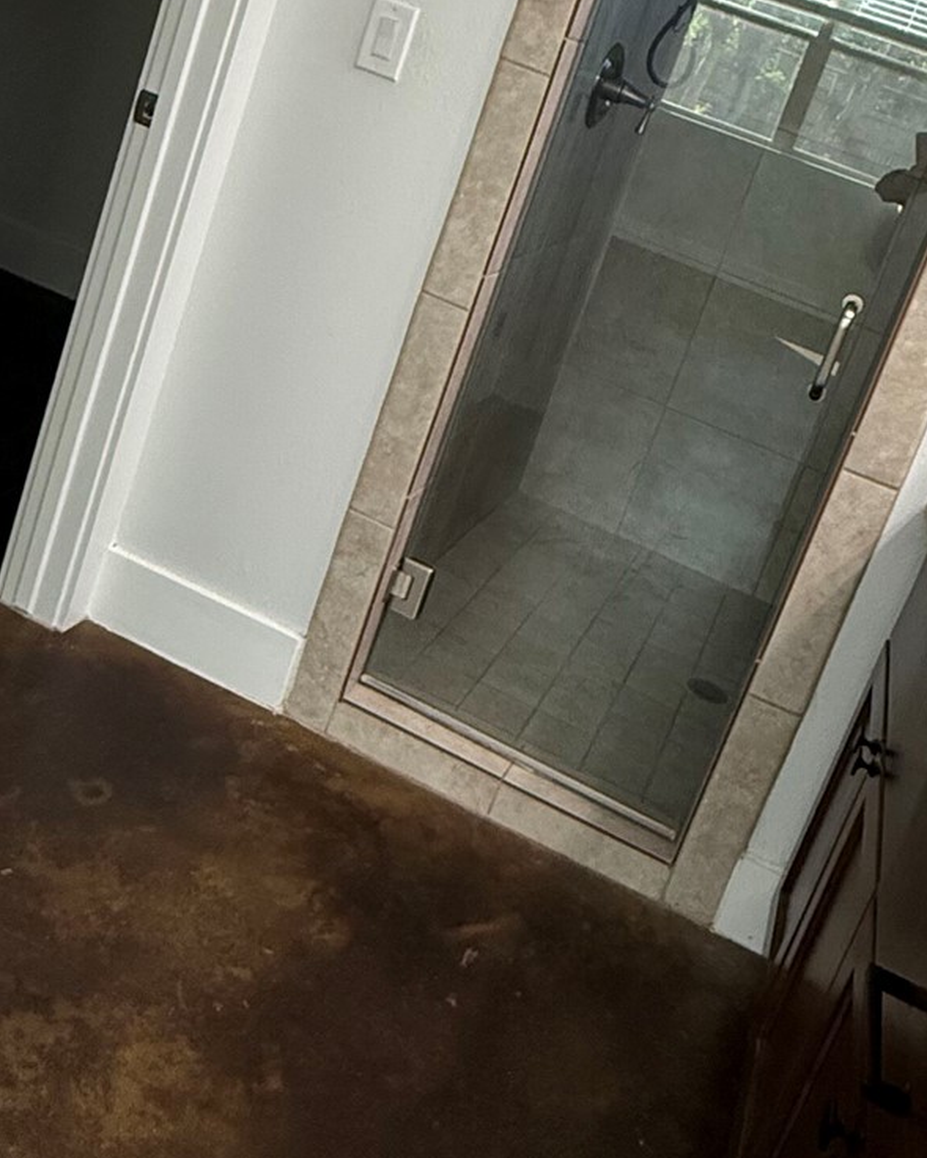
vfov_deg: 46.2
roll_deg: -18.9
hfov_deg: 38.9
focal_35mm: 38
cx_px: 578
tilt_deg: -11.5
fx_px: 1303
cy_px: 288
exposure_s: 1/120
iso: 320
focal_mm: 2.22
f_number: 2.2
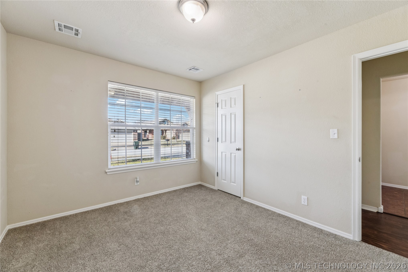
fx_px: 159
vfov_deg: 81.2
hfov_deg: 104.3
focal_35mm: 14
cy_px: 136
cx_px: 204
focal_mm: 14
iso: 800
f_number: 13
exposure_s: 1/60
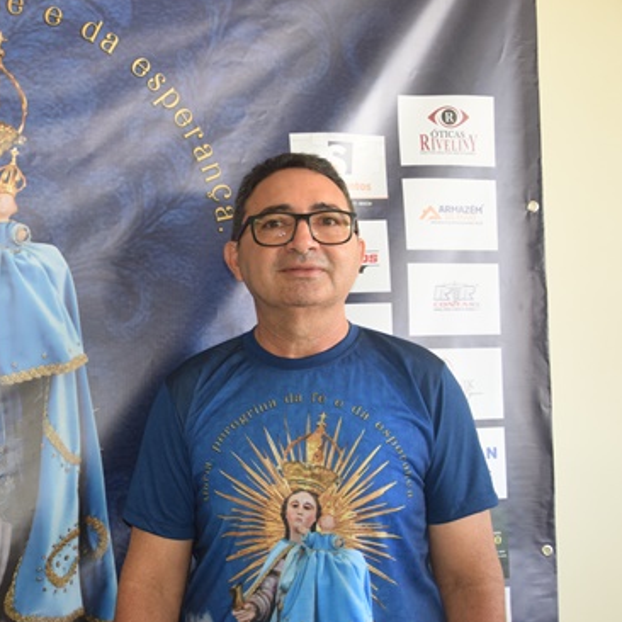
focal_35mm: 49
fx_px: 996
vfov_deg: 34.6
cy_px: 358
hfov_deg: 33.3
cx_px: 90
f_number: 5
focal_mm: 22
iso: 800
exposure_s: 1/100
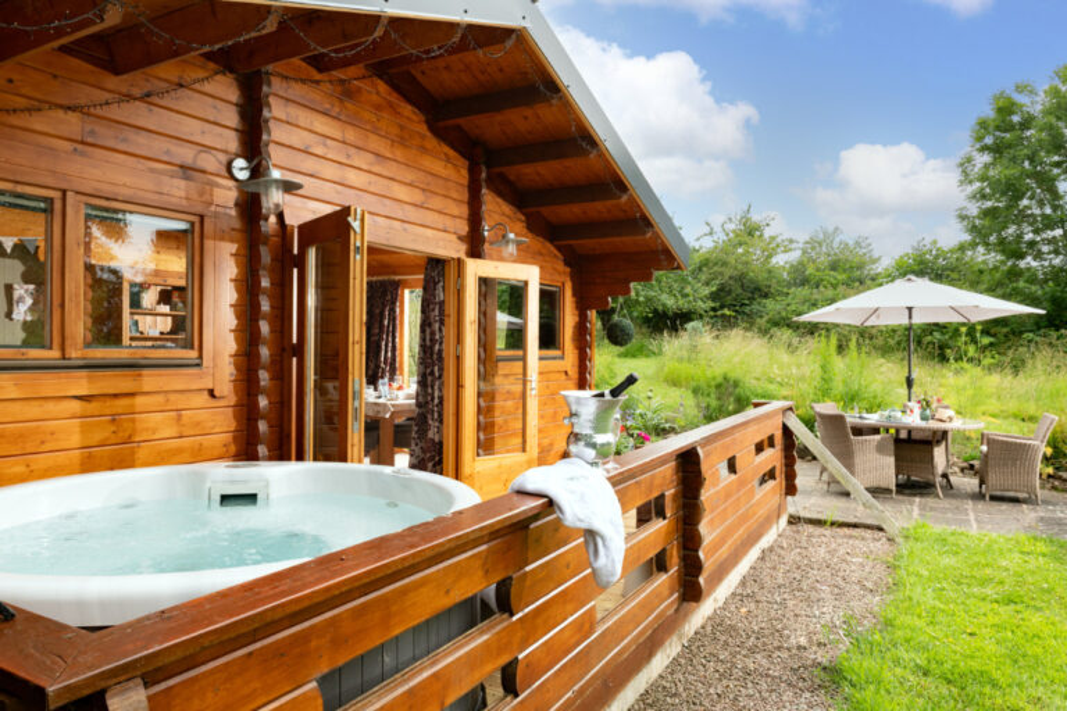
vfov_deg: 53.1
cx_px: 534
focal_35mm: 24
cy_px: 356
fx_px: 711
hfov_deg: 73.7
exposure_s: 1/100
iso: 250
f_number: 10
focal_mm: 24
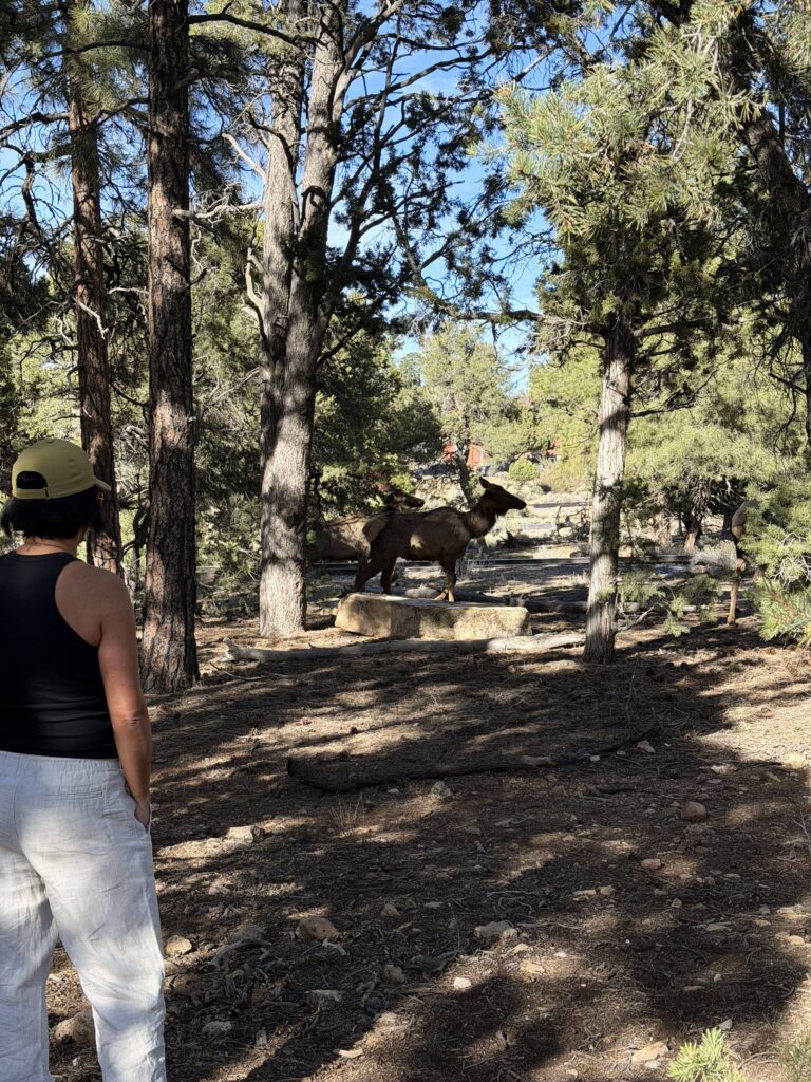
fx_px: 1499
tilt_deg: -3.8
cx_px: 406
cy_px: 541
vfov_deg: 39.7
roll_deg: -0.4
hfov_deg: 30.3
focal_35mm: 48
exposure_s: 1/1795
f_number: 1.78
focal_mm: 6.76
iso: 80
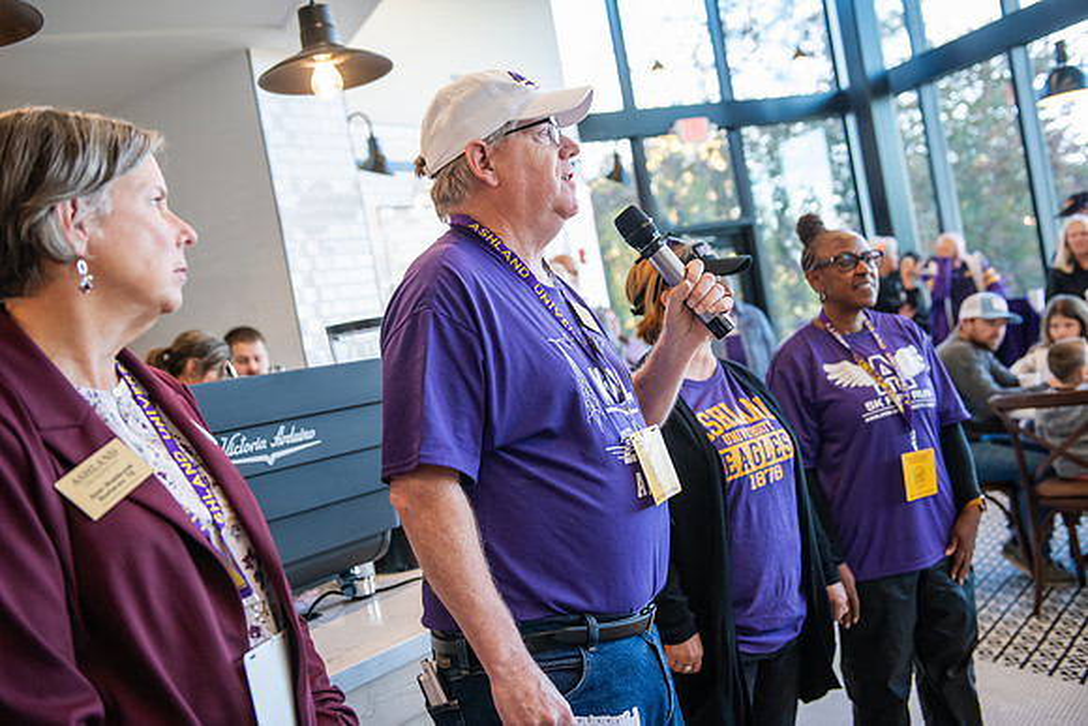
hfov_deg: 50.7
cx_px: 544
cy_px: 363
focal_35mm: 38
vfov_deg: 35.1
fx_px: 1149
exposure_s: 1/320
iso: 1000
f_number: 3.2
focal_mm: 38
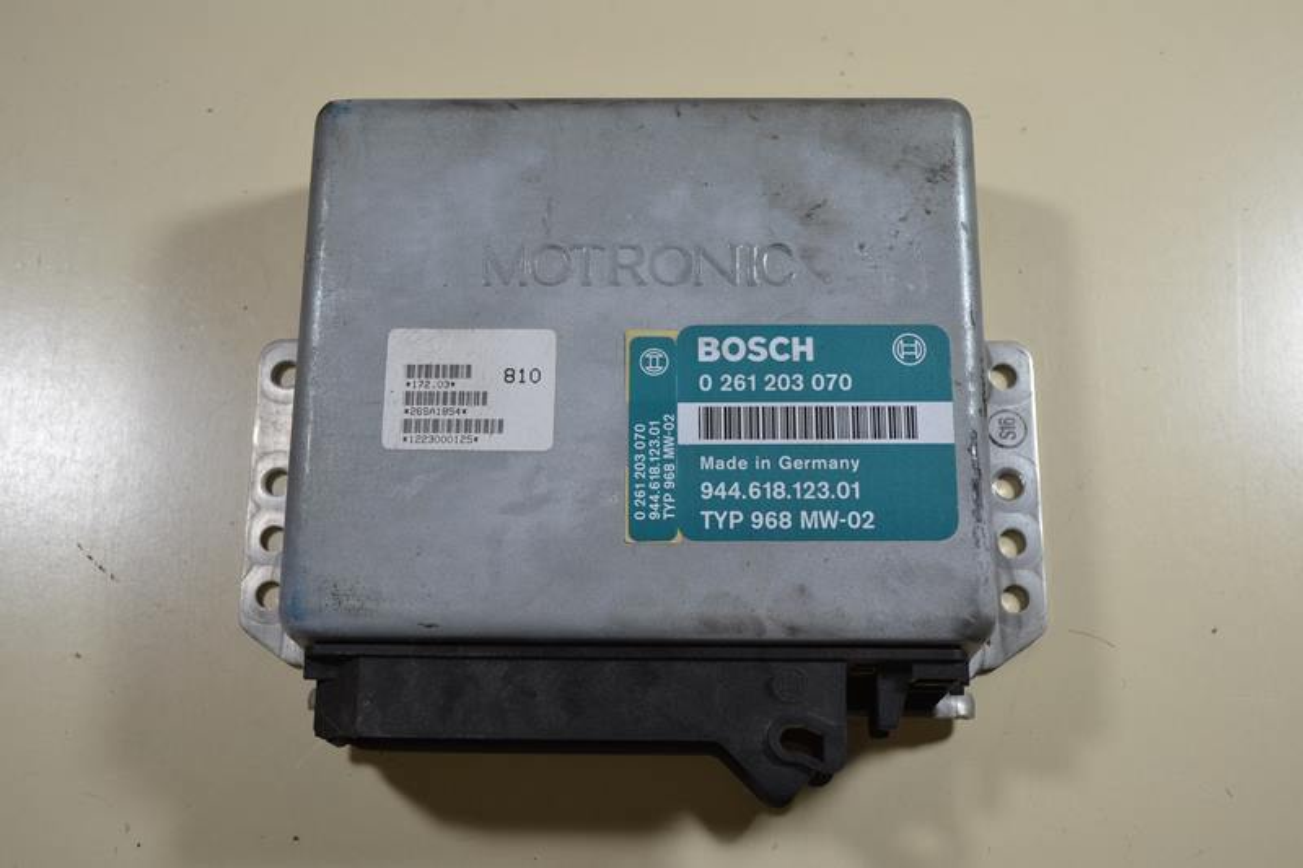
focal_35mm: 45
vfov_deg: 29.9
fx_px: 1628
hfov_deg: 43.6
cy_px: 434
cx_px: 652
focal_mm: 30
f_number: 5
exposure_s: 1/100
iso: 400
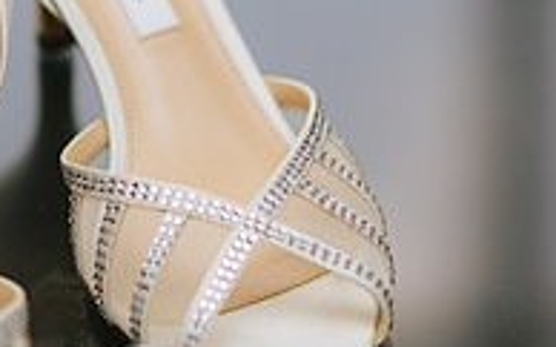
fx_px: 3922
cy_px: 182
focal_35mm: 259
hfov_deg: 8.1
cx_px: -6
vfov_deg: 5.1
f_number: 2
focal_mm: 85
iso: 31
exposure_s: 1/250
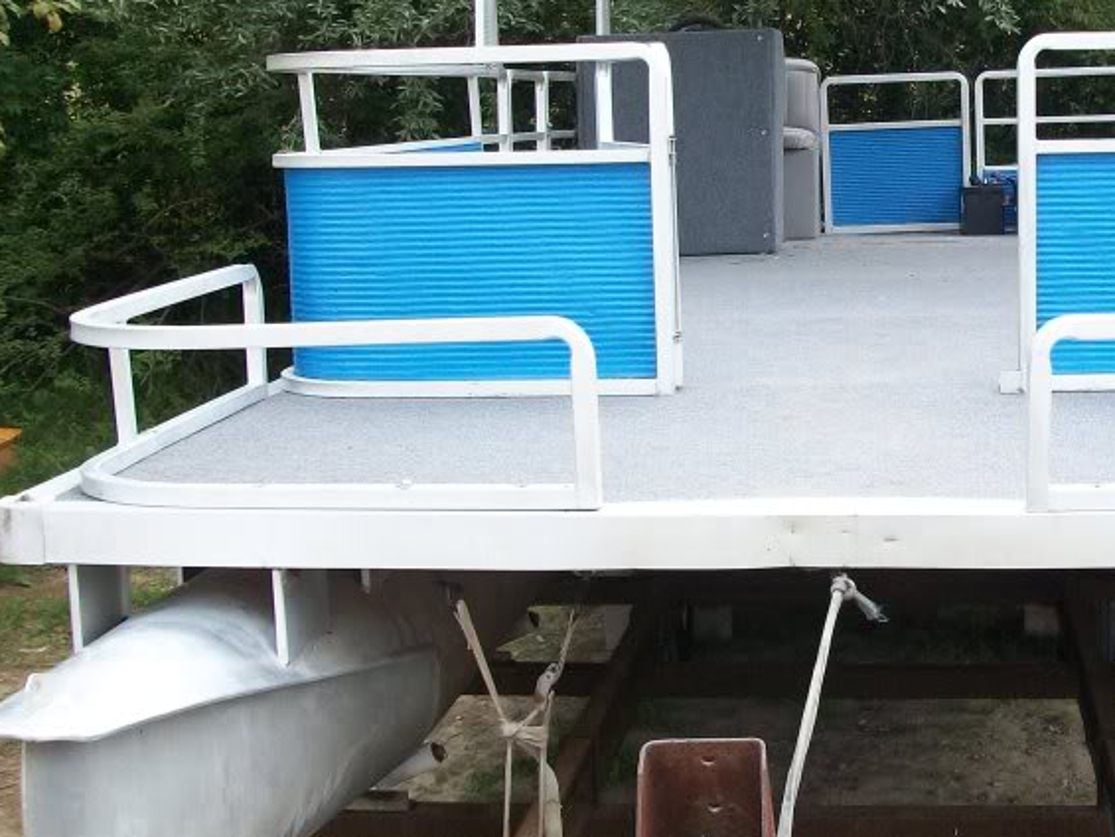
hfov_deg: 32.9
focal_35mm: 58
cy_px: 345
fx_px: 1869
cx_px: 748
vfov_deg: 25.2
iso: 80
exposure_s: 1/250
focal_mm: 5.7
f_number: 2.9
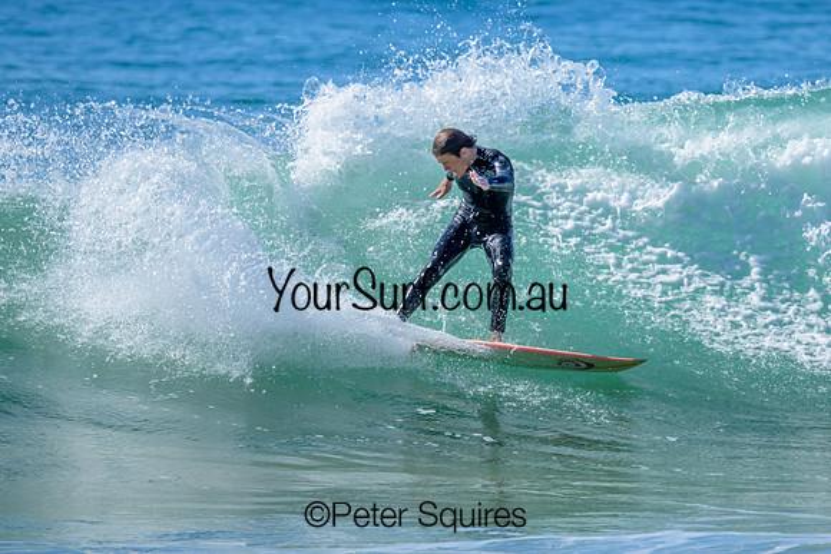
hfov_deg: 2.1
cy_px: 236
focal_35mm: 970
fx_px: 22406
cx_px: 465
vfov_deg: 1.4
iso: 320
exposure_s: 1/2000
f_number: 6.3
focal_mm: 800
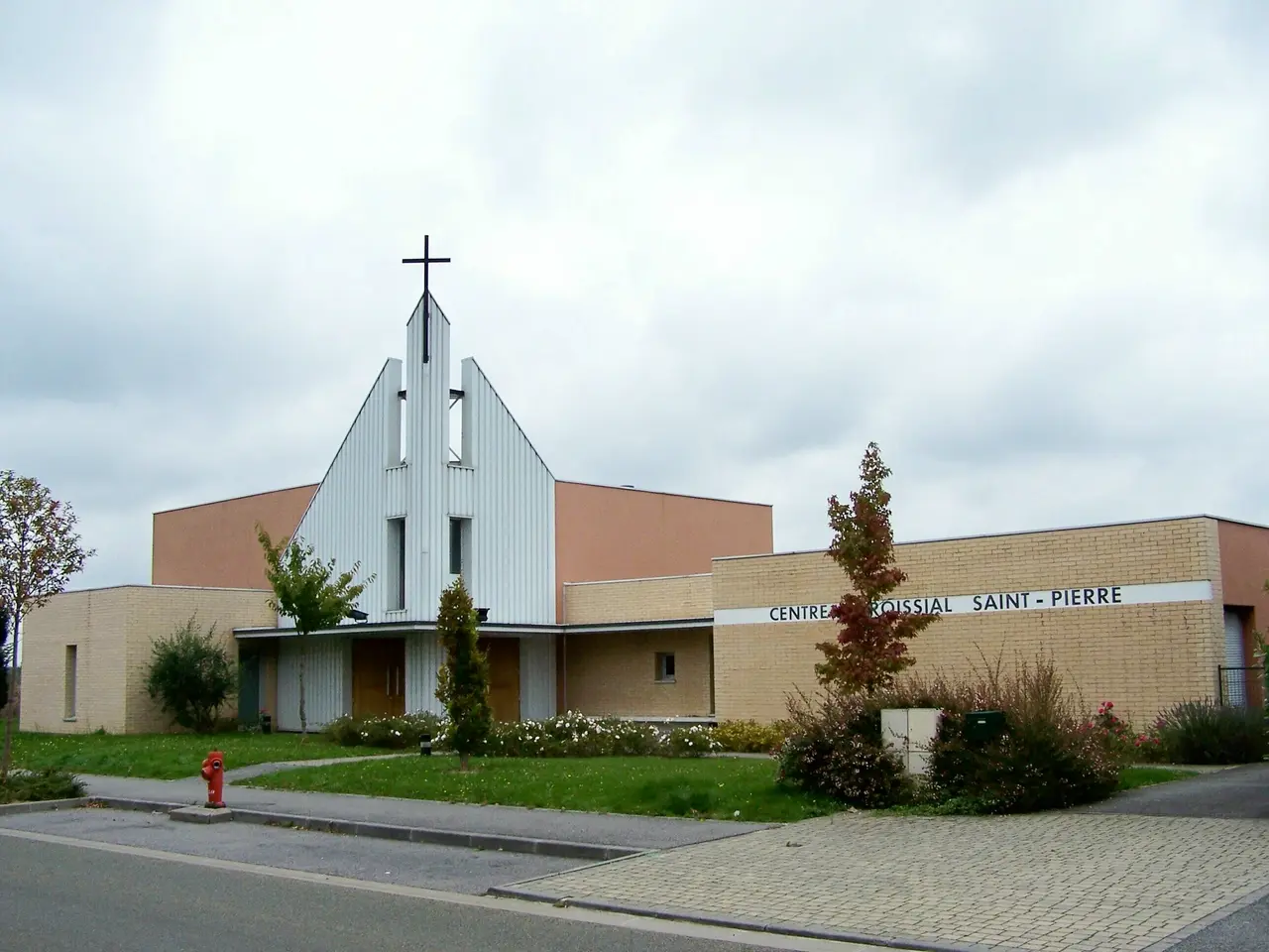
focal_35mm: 38
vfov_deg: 37.7
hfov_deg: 49.0
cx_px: 634
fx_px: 1393
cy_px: 476
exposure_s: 1/1000
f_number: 4
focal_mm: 6.3
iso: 80
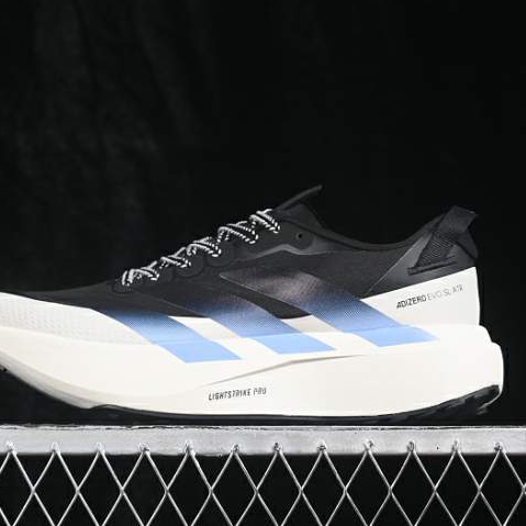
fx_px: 1668
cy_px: 261
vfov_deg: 17.9
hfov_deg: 17.9
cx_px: 244
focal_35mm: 97
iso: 160
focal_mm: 50
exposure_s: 1/60
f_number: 6.3
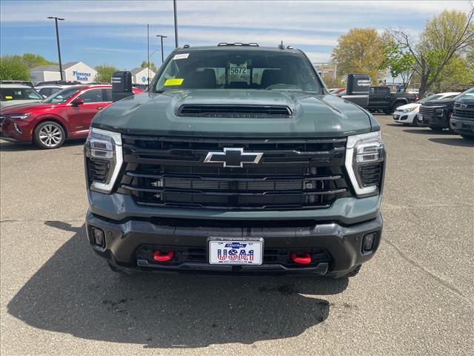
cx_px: 237
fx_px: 356
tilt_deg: -14.0
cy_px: 178
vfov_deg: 53.1
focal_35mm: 26
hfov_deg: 67.3
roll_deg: -1.5
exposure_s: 1/662
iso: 32
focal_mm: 4.2
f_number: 1.6
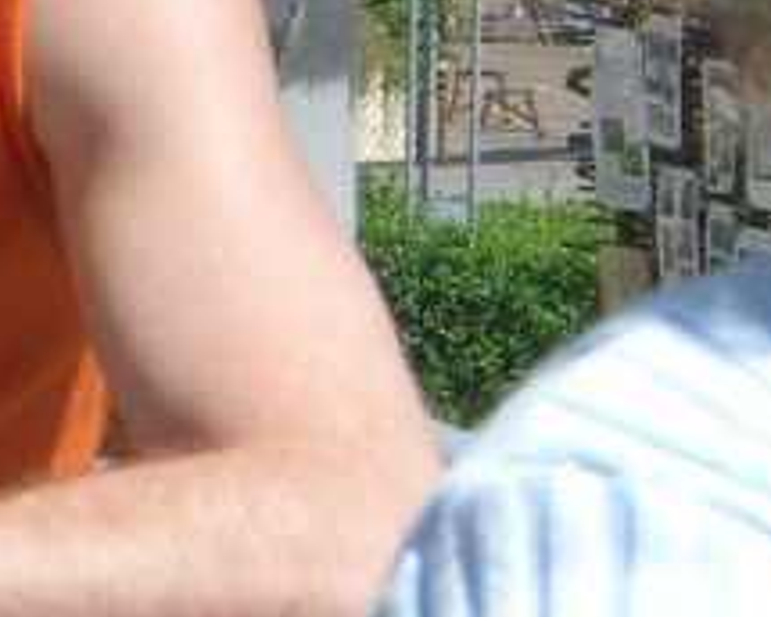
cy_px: -255
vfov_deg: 3.7
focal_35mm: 414
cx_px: -495
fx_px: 9447
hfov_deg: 4.6
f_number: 8.3
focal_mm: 18.6
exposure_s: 1/160
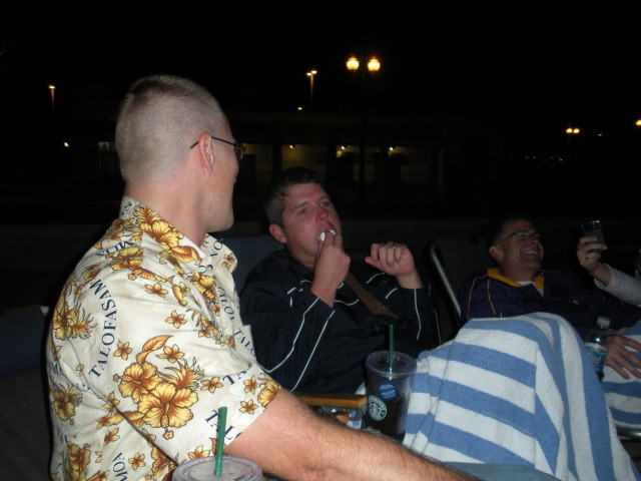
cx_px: 320
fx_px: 667
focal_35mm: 36
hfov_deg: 51.4
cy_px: 240
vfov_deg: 39.7
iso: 92
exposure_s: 1/60
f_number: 3.5
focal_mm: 6.3
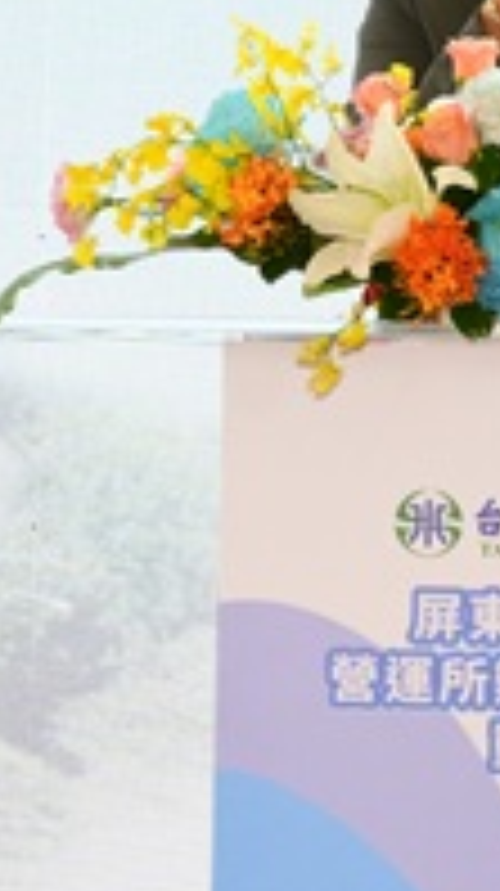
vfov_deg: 6.4
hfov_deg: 3.6
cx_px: 365
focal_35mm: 334
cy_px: -27
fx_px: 7893
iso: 640
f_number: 8
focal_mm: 63
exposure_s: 1/100
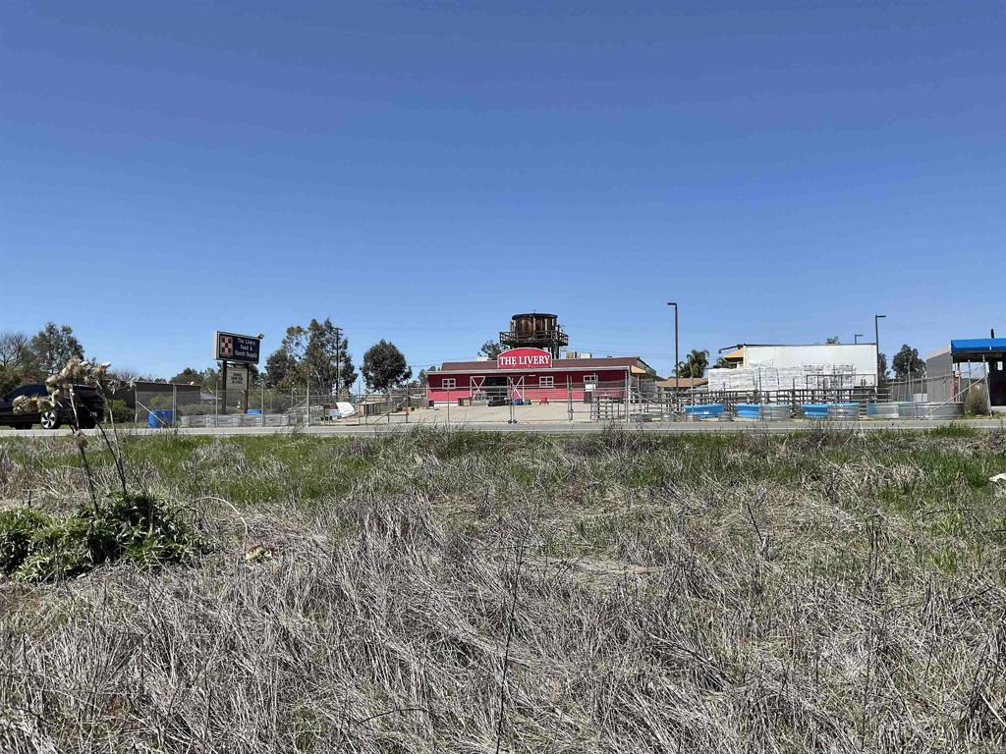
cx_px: 503
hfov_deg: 61.7
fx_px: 843
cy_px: 377
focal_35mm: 29
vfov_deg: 48.2
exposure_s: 1/2227
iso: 16
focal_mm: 3
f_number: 1.8
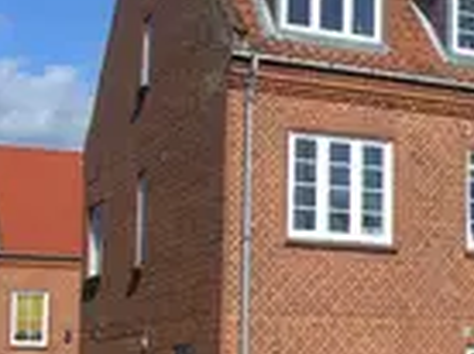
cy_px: 275
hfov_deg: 19.5
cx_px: 630
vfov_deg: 15.9
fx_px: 1258
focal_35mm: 92
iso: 50
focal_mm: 8.7
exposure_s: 1/255
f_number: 6.6
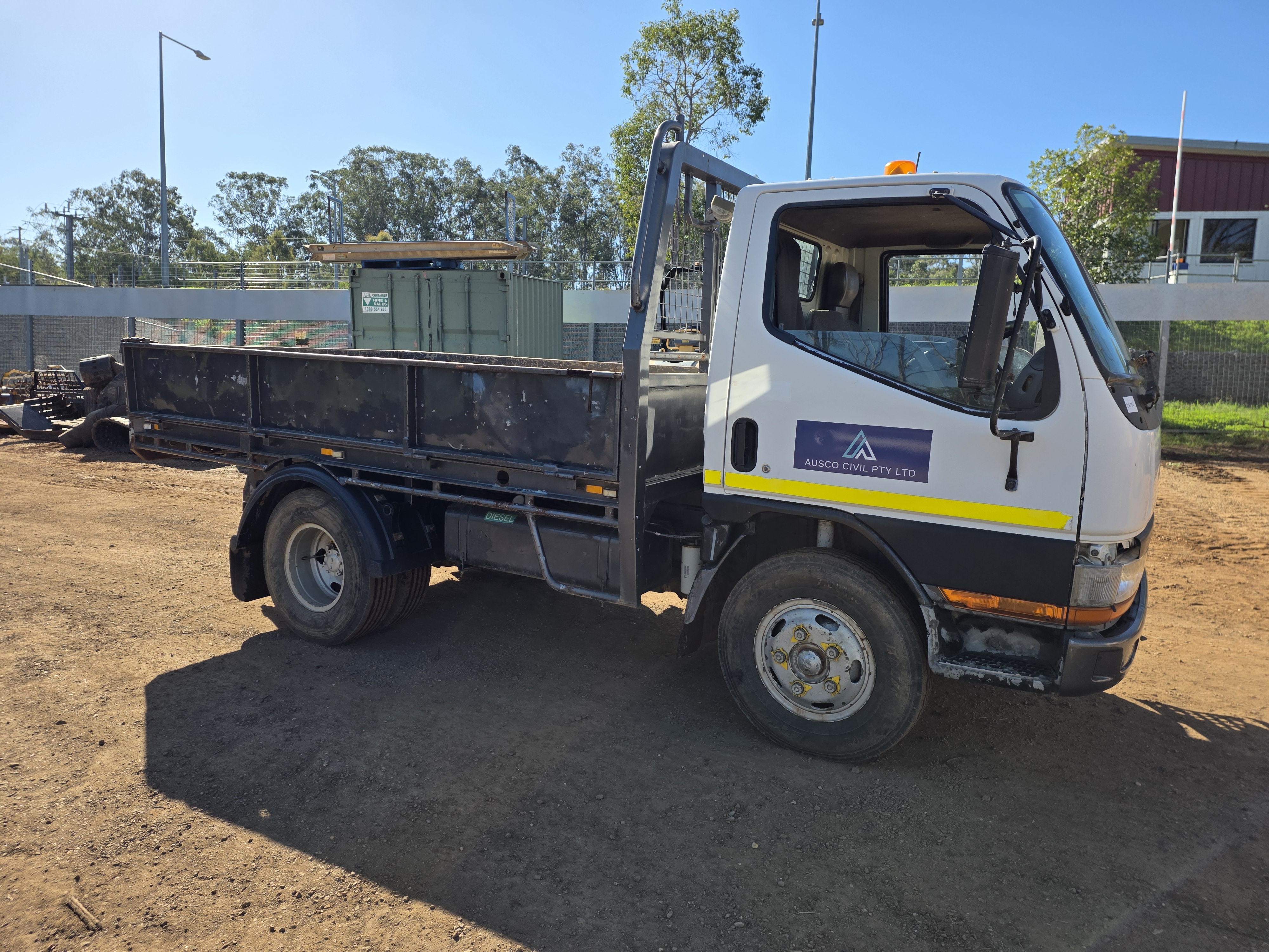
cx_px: 634
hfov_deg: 73.9
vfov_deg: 58.9
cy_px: 476
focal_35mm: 23
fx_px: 843
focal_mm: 6.25
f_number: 1.7
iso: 80
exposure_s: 1/3891
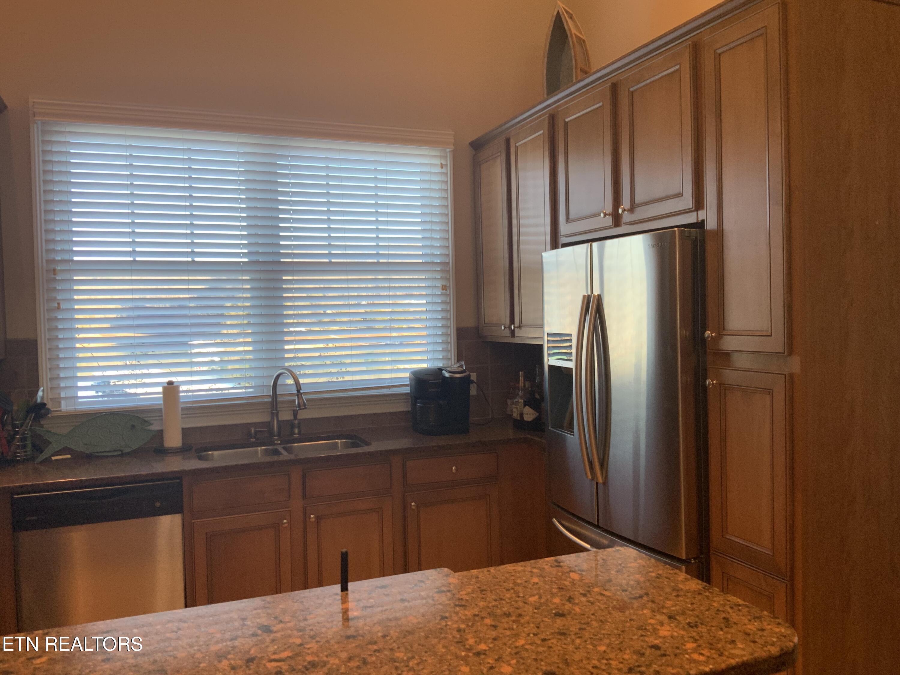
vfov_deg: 48.2
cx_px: 450
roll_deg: +1.5
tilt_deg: -0.6
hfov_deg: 61.7
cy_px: 338
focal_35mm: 29
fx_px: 754
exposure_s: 1/60
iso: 64
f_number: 1.8
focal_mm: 3
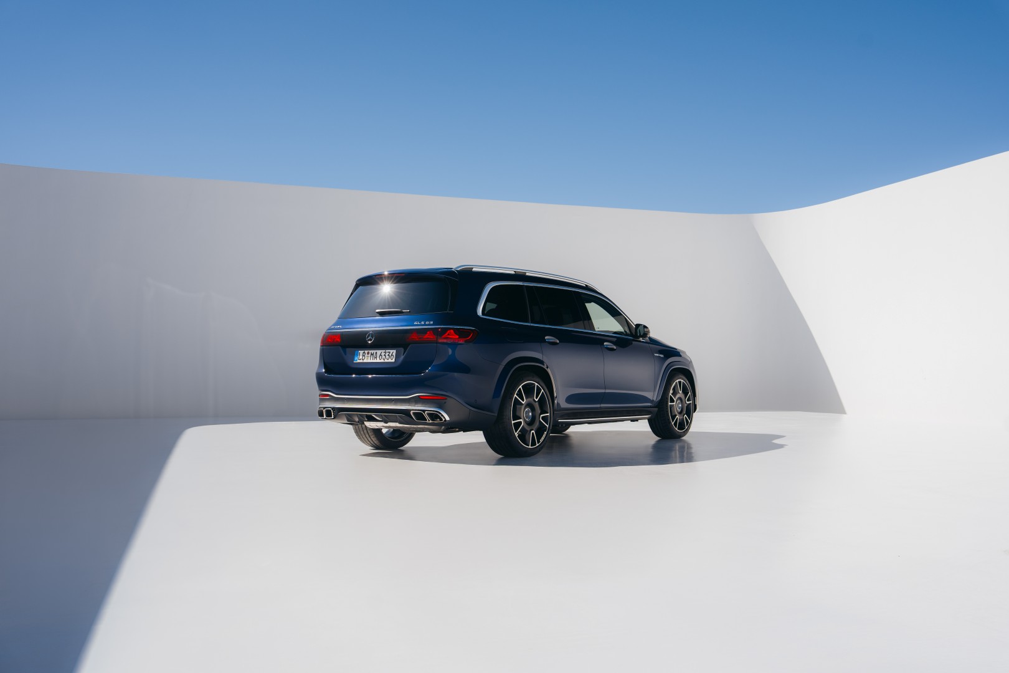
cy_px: 336
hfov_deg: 54.4
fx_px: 981
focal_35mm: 35
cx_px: 504
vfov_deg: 37.9
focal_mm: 35
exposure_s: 1/500
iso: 100
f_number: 5
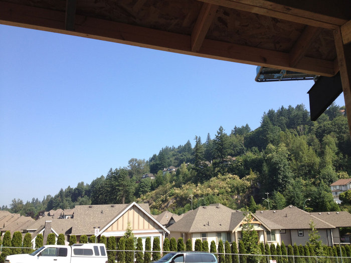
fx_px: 355
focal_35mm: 35
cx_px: 176
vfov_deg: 40.7
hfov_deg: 52.6
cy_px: 132
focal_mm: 4.28
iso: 64
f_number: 2.4
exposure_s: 1/876
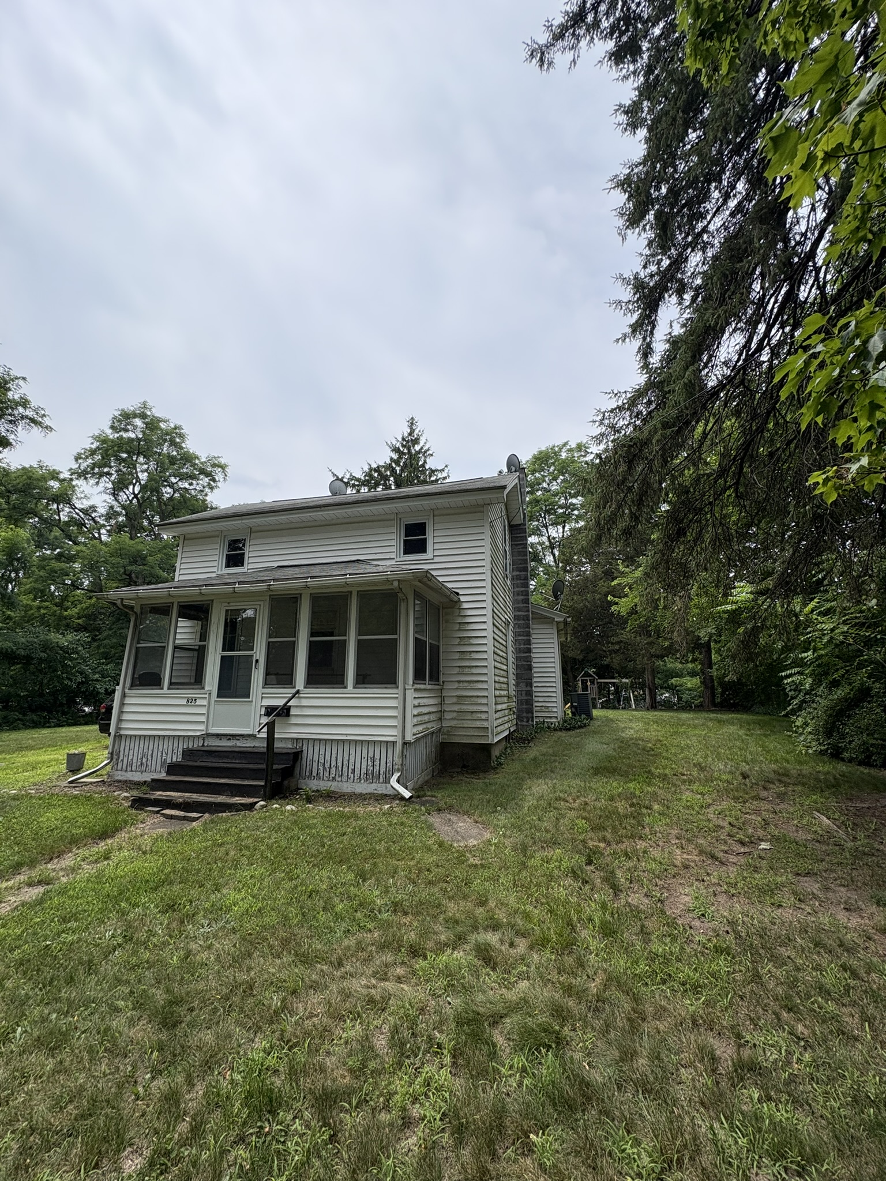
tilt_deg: +13.1
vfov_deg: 102.1
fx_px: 478
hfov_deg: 85.7
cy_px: 590
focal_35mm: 14
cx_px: 443
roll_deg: +0.1
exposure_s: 1/1672
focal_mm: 2.22
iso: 40
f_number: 2.2
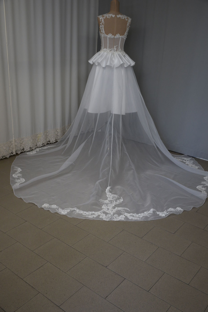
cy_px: 156
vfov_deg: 53.1
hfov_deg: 36.9
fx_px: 312
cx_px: 104
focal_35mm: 36
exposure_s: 1/60
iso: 400
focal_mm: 24
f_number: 4
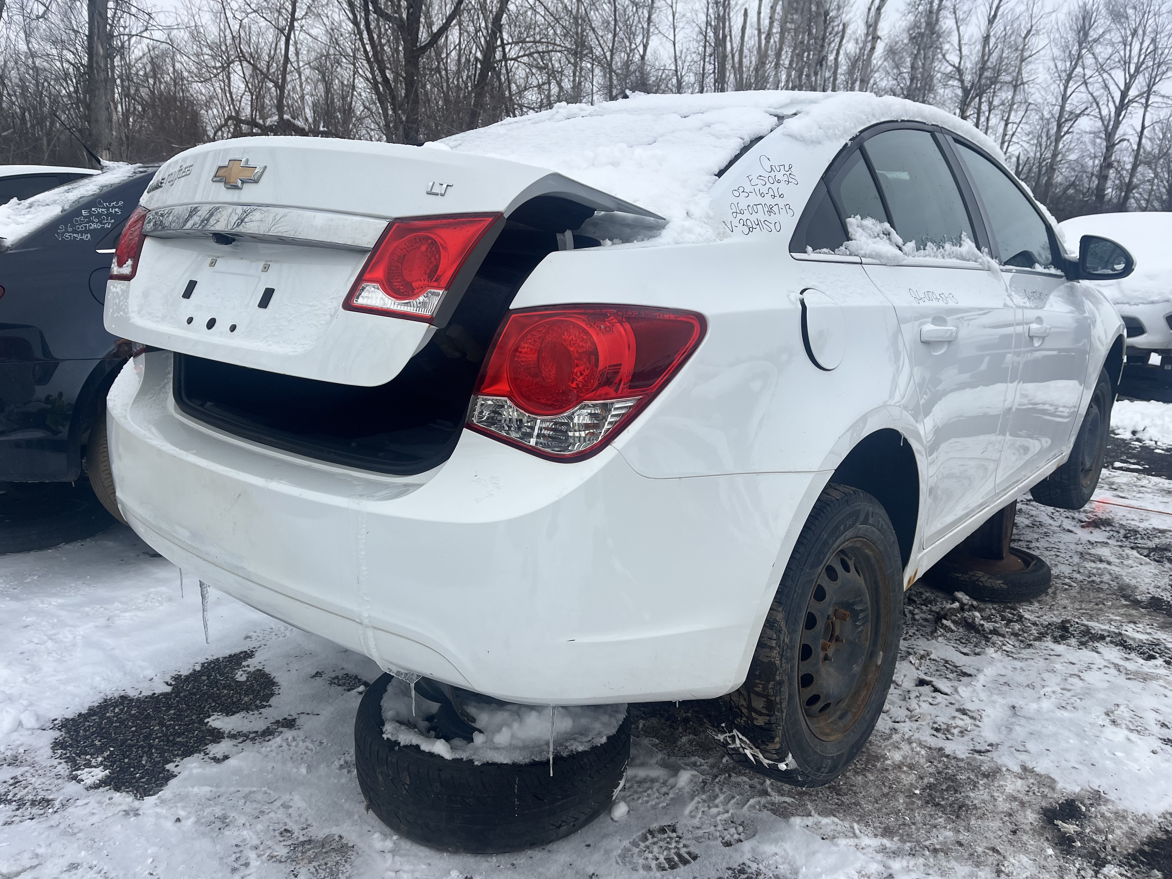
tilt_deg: -13.0
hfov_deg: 67.3
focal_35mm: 26
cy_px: 440
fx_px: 880
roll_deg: -2.8
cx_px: 586
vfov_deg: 53.1
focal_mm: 5.1
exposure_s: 1/5076
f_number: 1.6
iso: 50
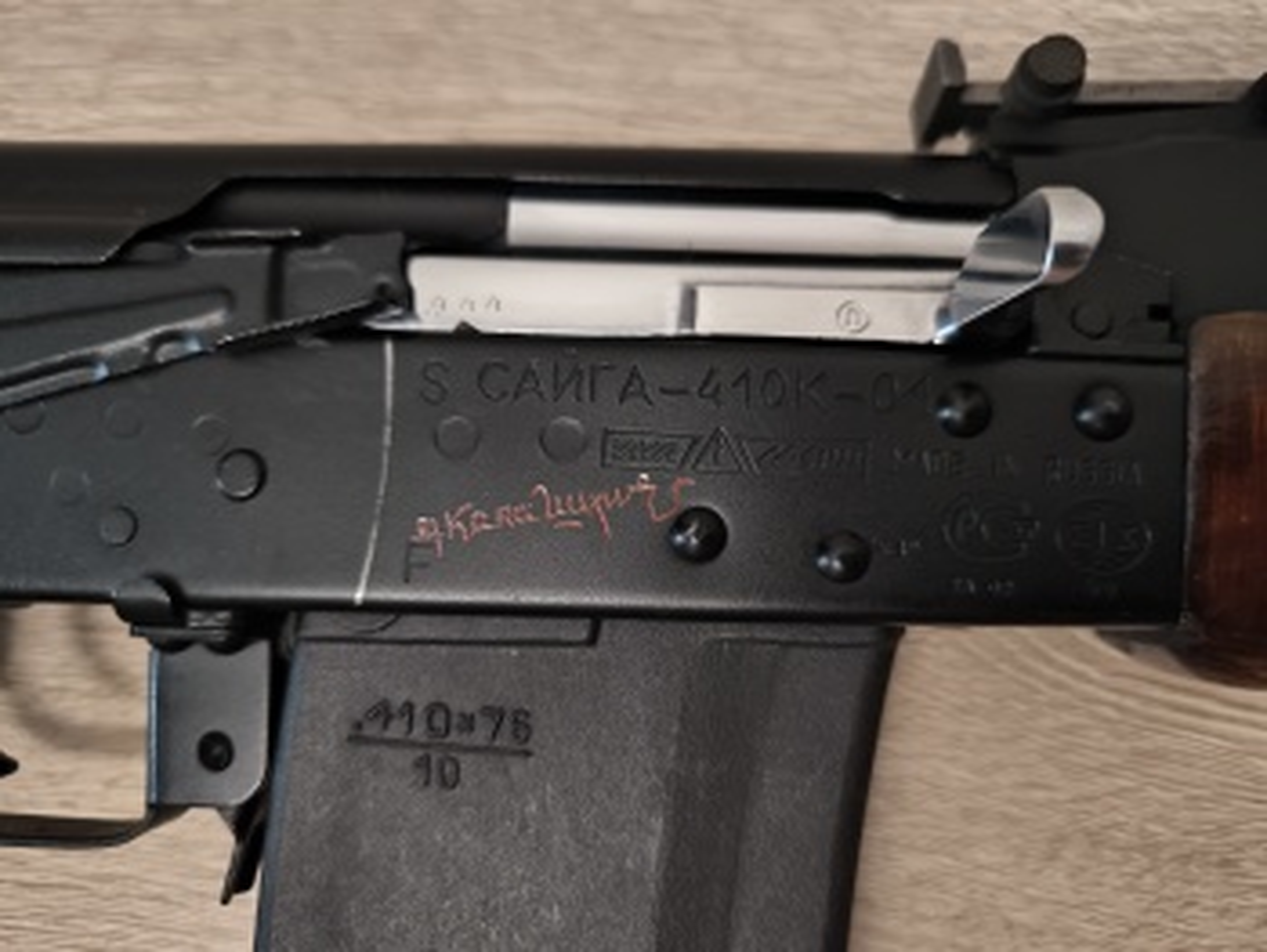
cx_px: 634
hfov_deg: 71.6
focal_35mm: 24
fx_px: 879
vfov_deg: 56.9
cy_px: 476
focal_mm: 6.92
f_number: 1.9
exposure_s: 1/25
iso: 640
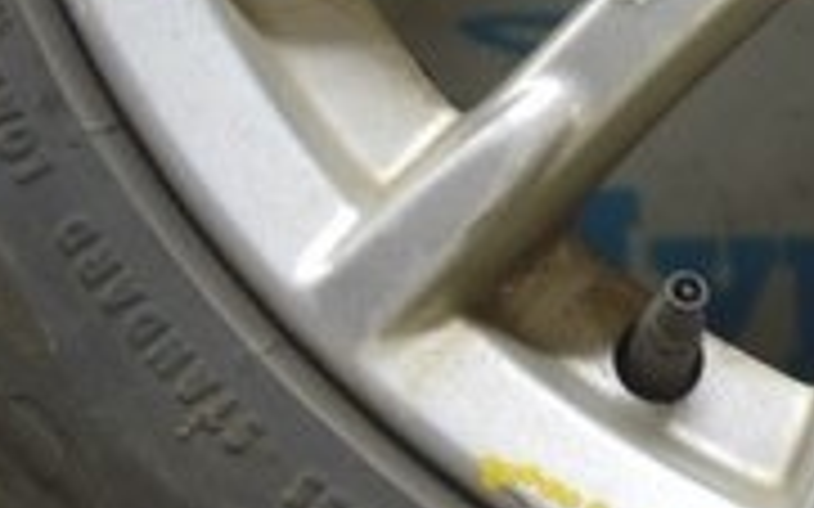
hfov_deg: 8.0
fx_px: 5744
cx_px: 1088
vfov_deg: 5.0
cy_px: -623
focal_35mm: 259
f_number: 5.6
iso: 400
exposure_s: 1/20
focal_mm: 30
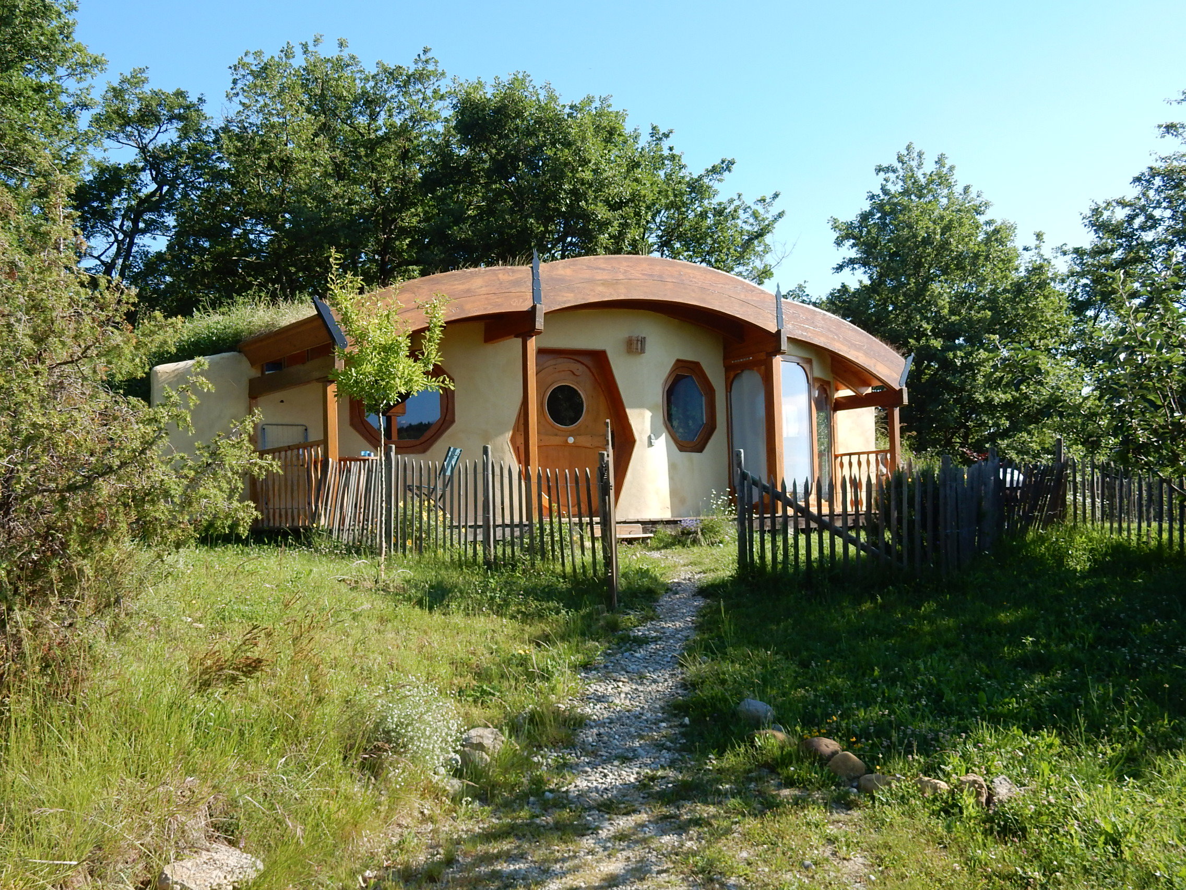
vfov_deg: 39.7
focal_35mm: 36
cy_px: 445
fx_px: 1233
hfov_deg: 51.4
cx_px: 593
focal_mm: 6.4
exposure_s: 1/400
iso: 125
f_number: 4
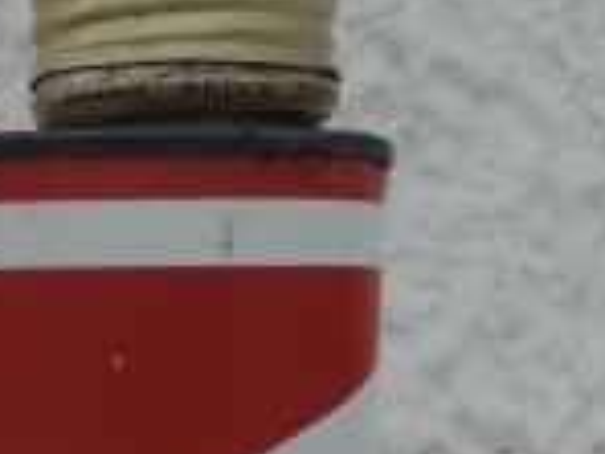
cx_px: 151
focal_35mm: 97
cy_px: 769
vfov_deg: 13.9
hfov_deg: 20.1
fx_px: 1695
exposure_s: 1/500
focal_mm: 4.3
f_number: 3
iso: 80
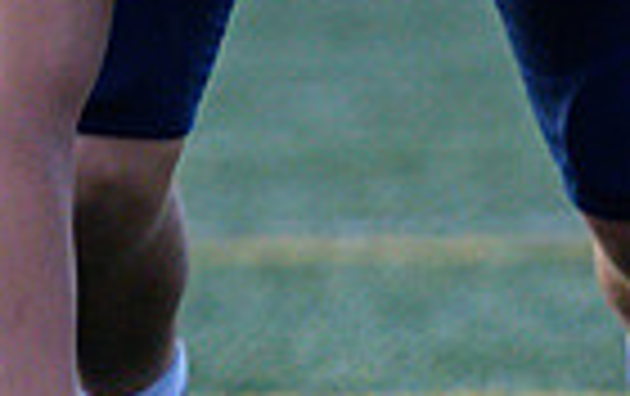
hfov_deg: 1.4
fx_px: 25985
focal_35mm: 1511
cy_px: 498
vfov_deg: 0.9
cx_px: 421
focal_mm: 230
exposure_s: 1/2000
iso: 3200
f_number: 4
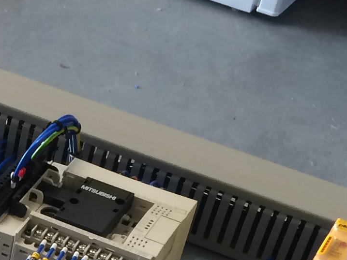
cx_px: -245
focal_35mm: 132
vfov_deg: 10.3
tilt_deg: -52.3
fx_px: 1323
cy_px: 526
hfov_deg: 13.6
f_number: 2.2
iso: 125
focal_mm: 4.15
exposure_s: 1/33
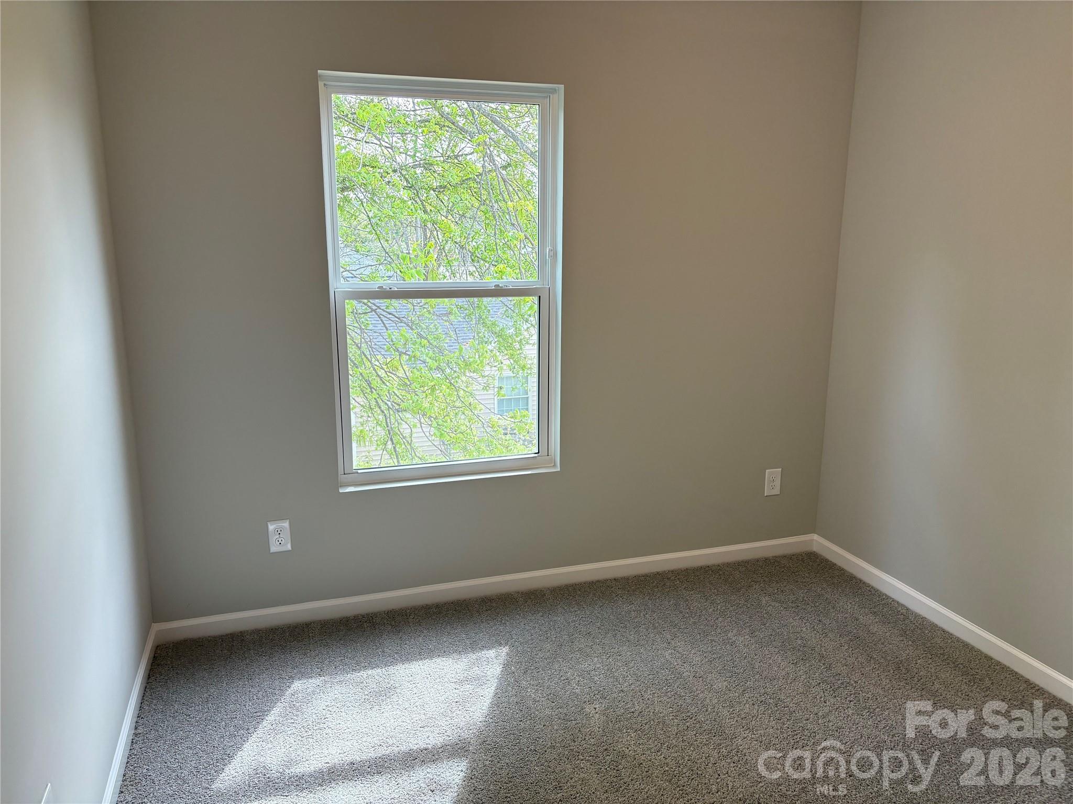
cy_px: 402
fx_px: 806
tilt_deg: -12.4
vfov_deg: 53.1
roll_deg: +0.0
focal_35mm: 26
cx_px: 536
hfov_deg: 67.3
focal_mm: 5.96
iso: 80
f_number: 1.6
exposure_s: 1/138
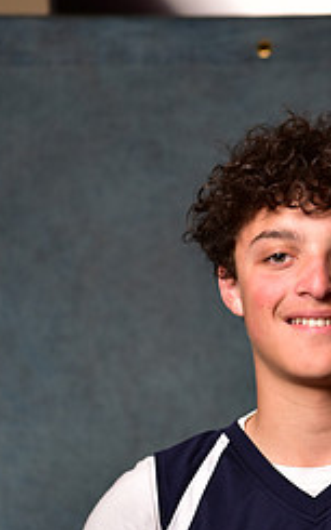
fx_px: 2441
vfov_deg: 12.1
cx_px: 300
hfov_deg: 7.7
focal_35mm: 169
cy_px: 617
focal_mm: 70
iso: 100
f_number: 5
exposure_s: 1/200
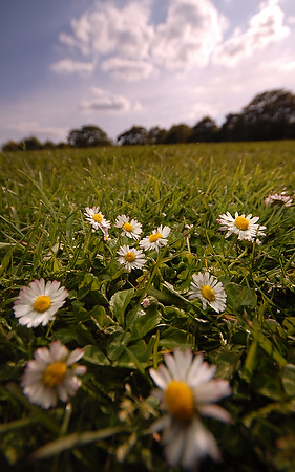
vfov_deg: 94.3
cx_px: 146
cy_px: 228
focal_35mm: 17
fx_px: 219
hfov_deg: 68.0
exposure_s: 1/1250
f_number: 5.6
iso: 100
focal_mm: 10
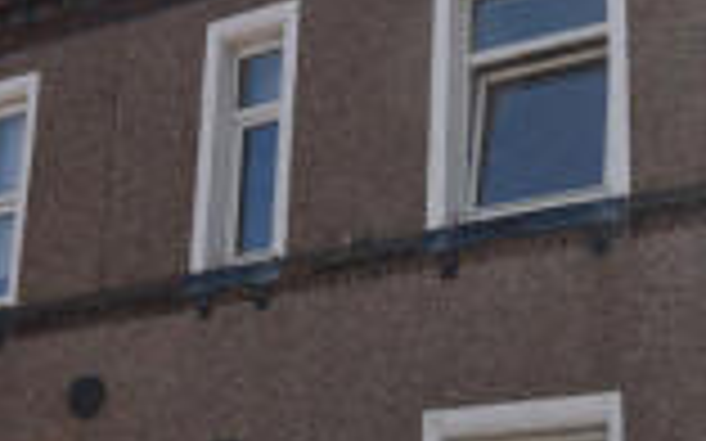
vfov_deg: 19.7
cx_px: 594
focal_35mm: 65
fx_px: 1250
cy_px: 376
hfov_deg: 30.5
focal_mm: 14
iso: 100
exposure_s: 1/250
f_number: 9
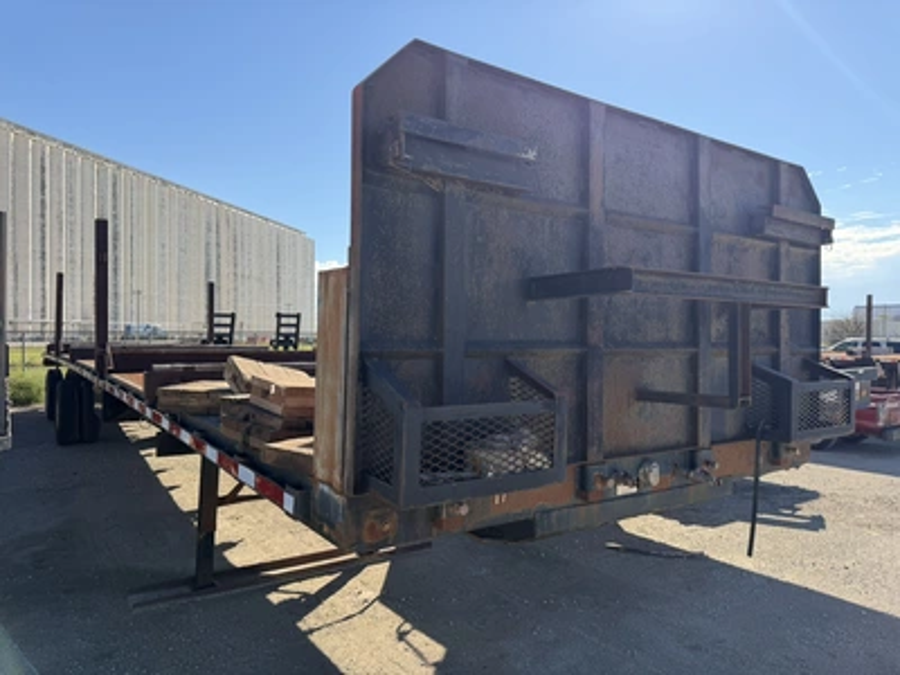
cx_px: 450
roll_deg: +0.2
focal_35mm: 24
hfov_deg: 71.6
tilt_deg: -0.4
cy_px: 338
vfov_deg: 56.8
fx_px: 624
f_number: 1.78
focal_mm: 6.76
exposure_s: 1/3953
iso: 100
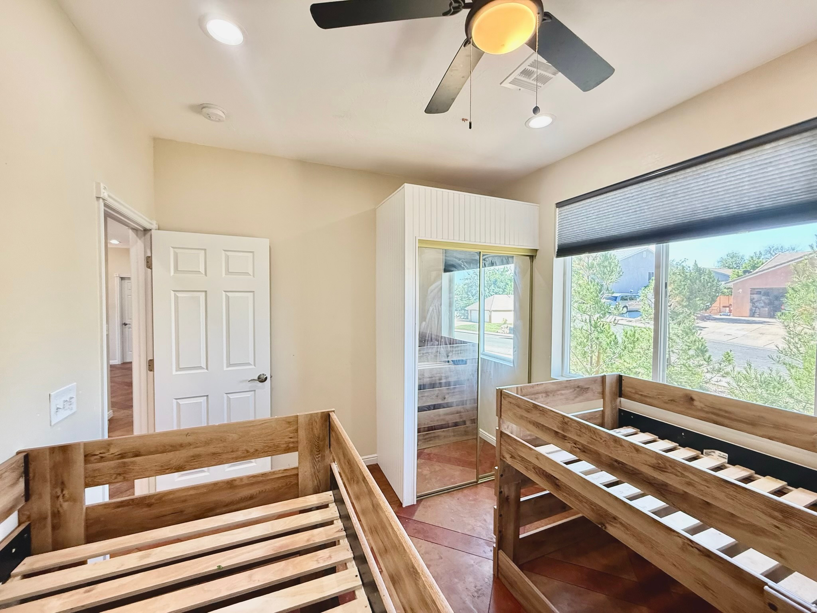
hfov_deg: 102.1
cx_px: 408
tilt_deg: -1.3
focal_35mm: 14
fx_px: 330
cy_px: 306
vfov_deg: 85.7
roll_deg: -0.7
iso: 500
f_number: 2.2
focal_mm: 2.22
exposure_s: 1/120
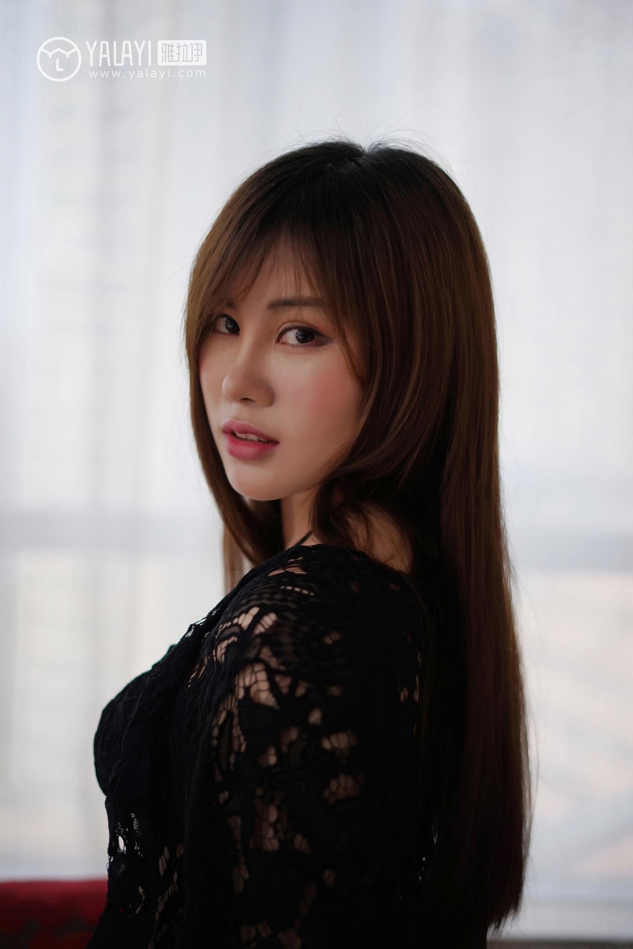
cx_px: 316
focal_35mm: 50
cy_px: 474
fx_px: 1319
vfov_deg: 39.6
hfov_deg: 27.0
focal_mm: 50
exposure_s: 1/800
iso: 250
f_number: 1.8
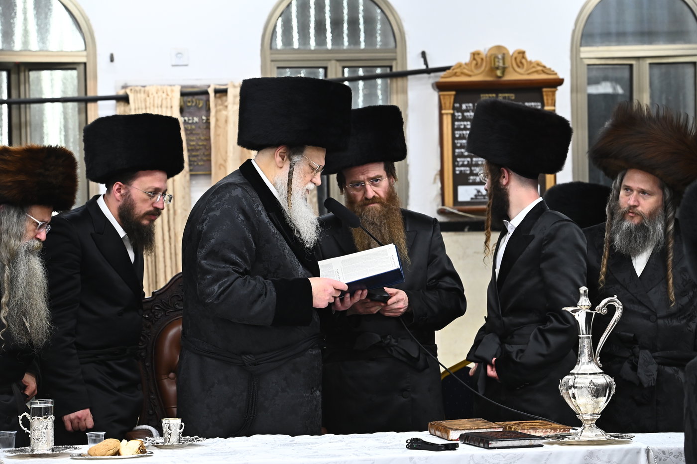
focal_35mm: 125
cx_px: 348
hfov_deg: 16.4
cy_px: 232
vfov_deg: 11.0
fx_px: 2420
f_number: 6.3
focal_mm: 125
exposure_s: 1/200
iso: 1600
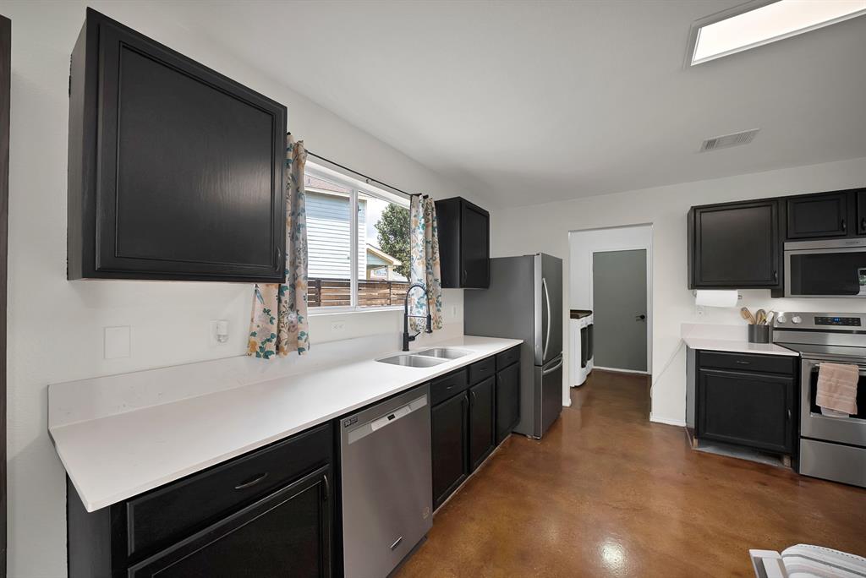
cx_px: 433
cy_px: 289
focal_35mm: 12
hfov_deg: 112.6
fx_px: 289
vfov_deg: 90.1
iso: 640
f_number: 9
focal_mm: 12
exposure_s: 1/20
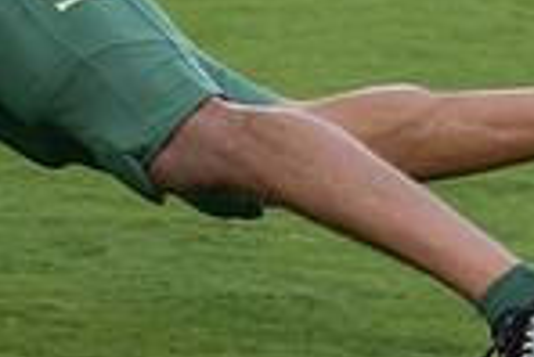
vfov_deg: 2.7
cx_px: -252
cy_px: -319
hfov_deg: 4.1
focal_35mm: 502
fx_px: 7453
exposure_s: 1/1250
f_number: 5.6
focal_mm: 100
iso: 2500
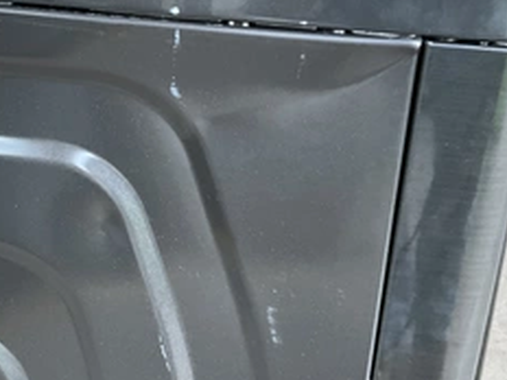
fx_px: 732
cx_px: 214
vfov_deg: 29.1
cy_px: 162
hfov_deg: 38.1
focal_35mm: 50
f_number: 1.8
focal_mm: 3
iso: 250
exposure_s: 1/60
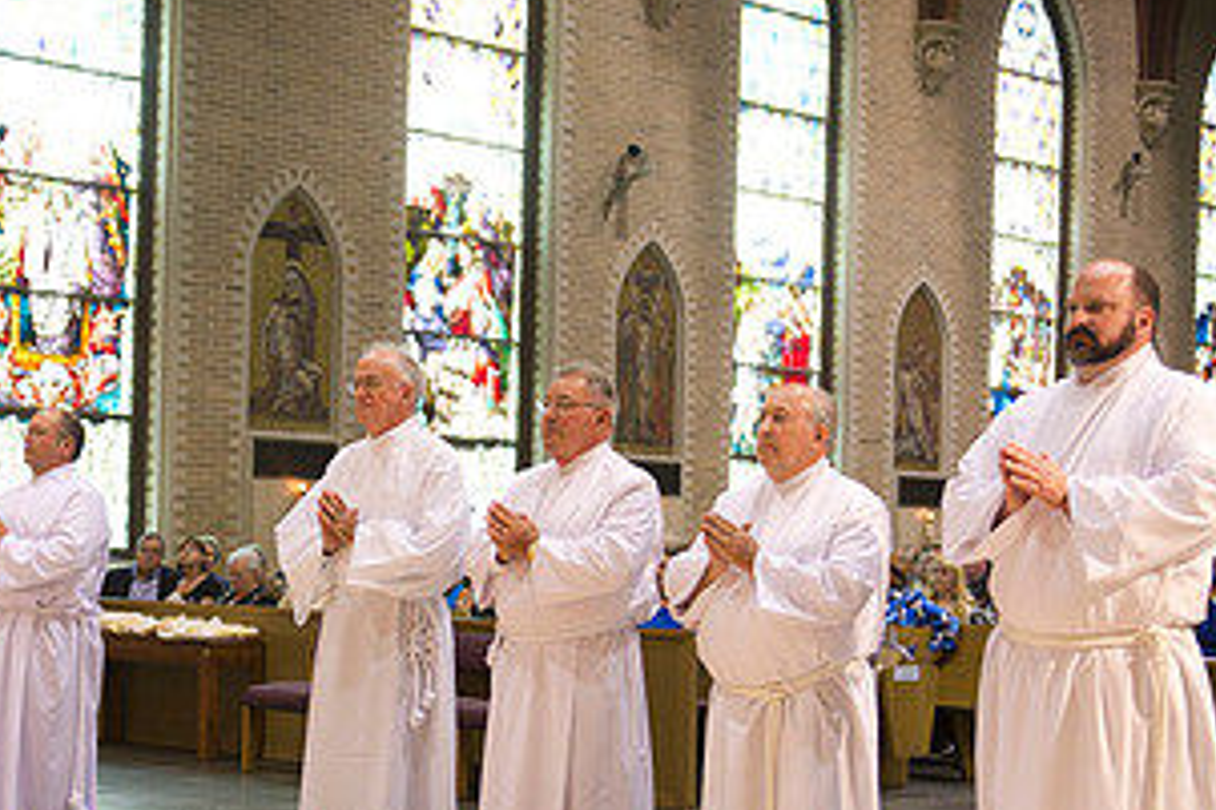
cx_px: 399
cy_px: 488
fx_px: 2464
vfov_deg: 18.6
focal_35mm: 73
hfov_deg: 27.5
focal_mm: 38
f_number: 2.8
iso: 2000
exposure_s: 1/125
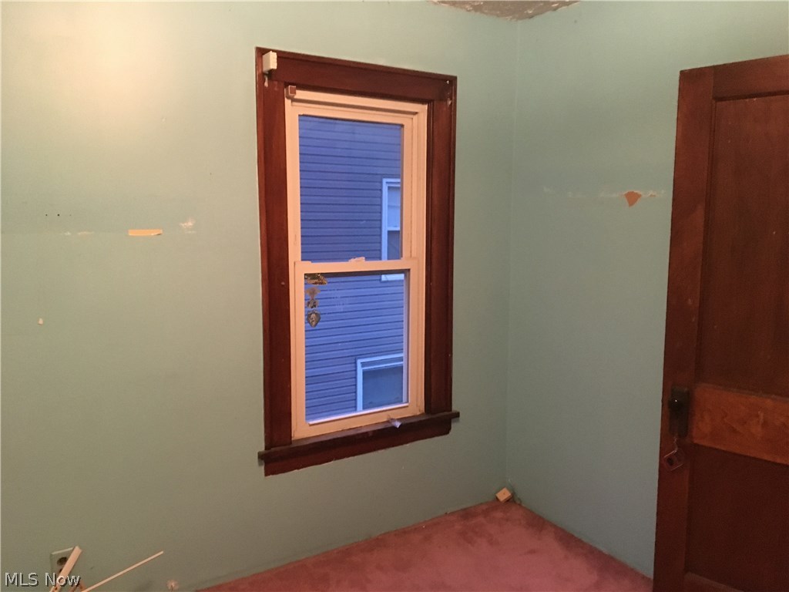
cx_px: 394
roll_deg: -0.5
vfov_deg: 48.2
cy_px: 296
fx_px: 661
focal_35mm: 29
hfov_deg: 61.7
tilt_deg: -8.8
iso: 320
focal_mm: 4.15
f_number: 2.2
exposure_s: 1/15
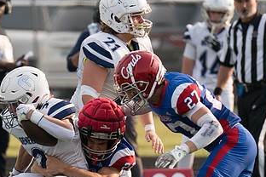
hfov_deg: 2.2
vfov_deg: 1.5
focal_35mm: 931
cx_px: 97
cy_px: 148
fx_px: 6879
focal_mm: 200
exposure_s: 1/1000
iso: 125
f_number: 2.8
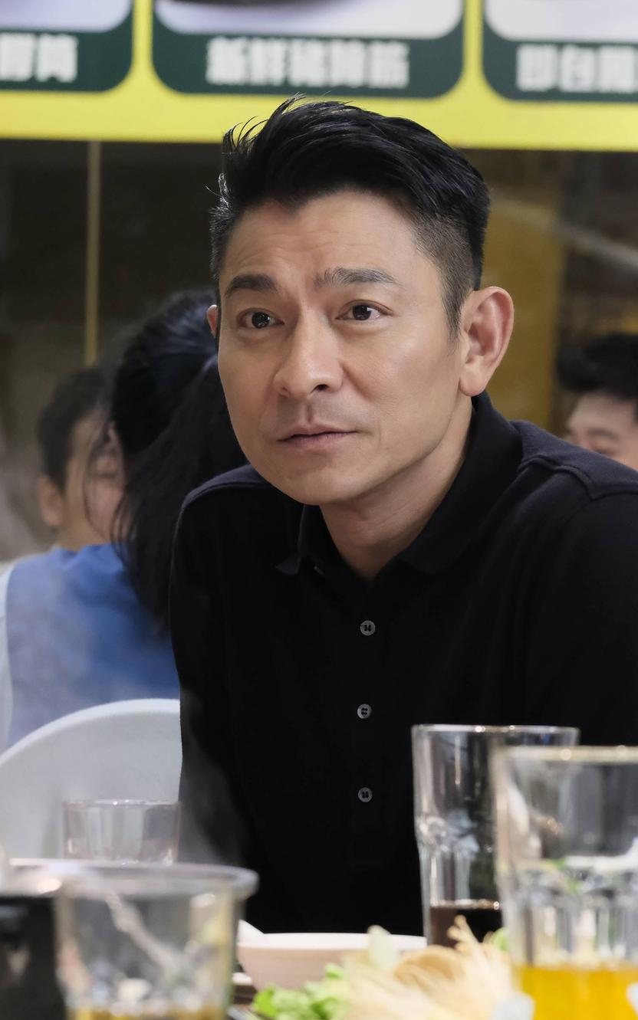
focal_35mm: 170
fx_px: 4729
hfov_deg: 7.7
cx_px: 620
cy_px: 510
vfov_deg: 12.3
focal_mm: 74.1
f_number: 5.6
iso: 4000
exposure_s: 1/60
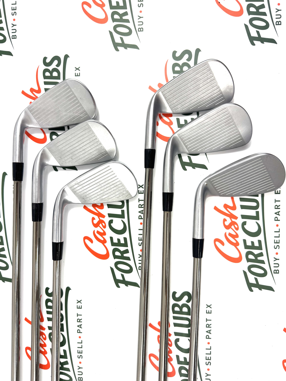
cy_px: 190
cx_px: 143
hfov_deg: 56.8
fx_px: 264
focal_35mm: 24
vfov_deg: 71.6
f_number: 1.78
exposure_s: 1/276
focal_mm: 6.76
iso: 64
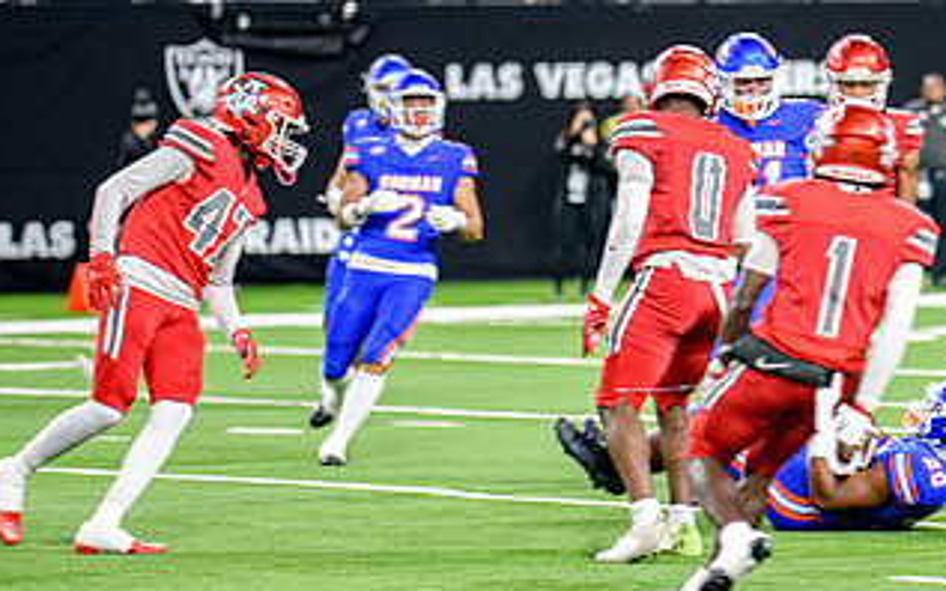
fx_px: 7682
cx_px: 853
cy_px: 267
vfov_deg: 4.4
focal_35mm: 298
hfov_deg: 7.0
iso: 1250
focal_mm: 160
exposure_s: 1/400
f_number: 2.8
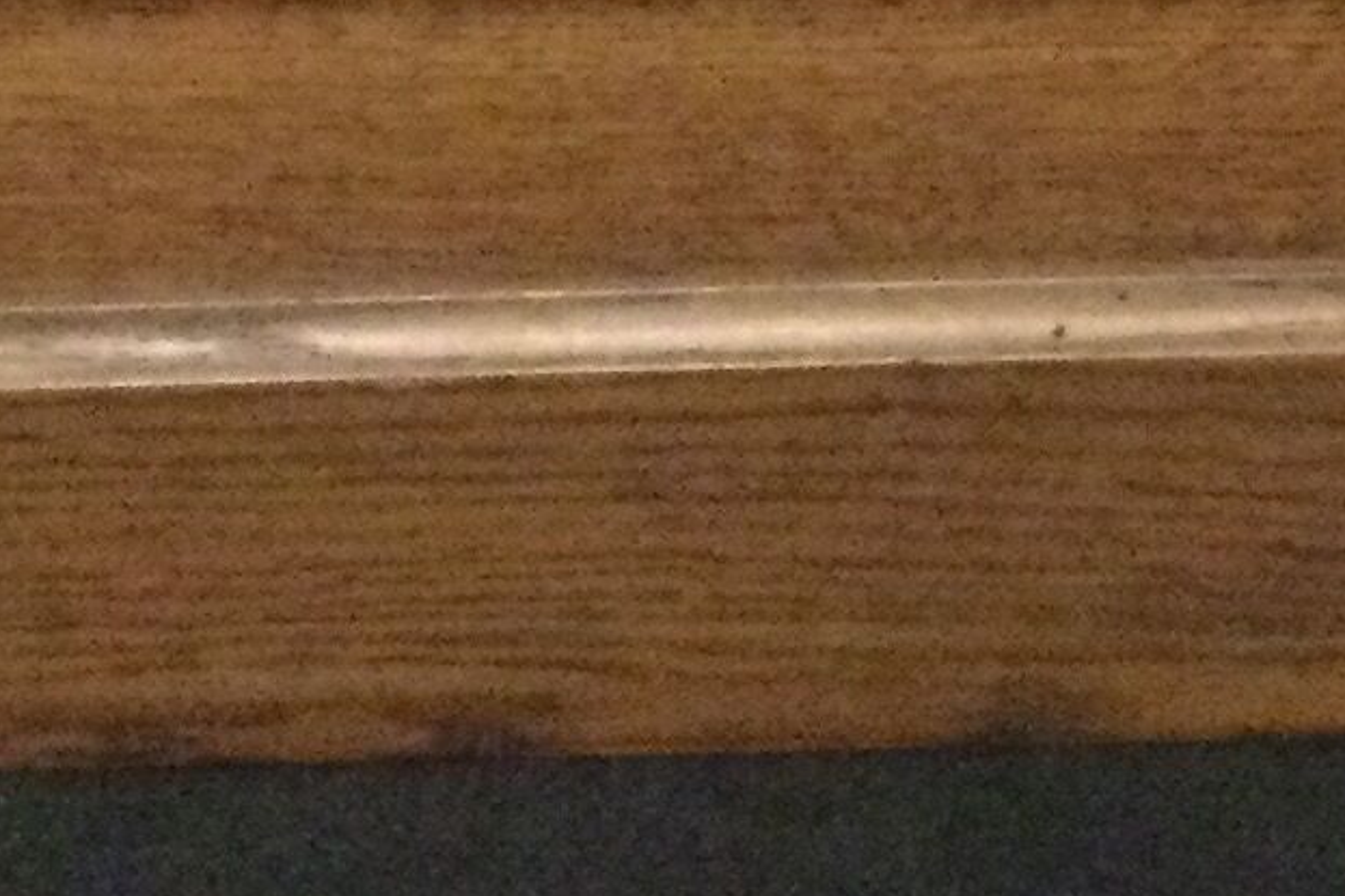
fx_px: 6312
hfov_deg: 11.9
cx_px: 1606
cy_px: -1218
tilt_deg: -24.2
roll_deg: -0.6
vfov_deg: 7.6
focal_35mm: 169
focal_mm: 3.3
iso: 800
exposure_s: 1/17
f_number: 2.4
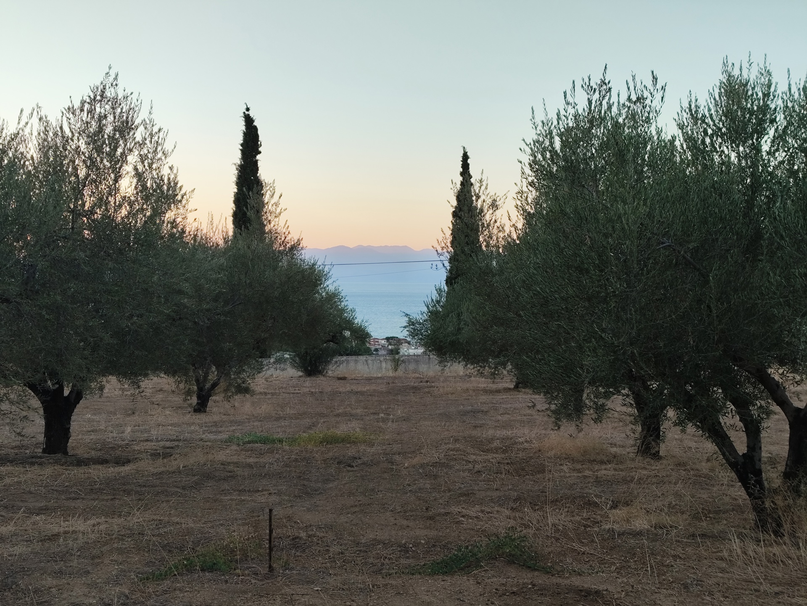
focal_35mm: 50
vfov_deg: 29.1
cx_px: 404
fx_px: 1166
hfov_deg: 38.2
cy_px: 303
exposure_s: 1/100
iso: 64
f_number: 1.79
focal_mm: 4.71
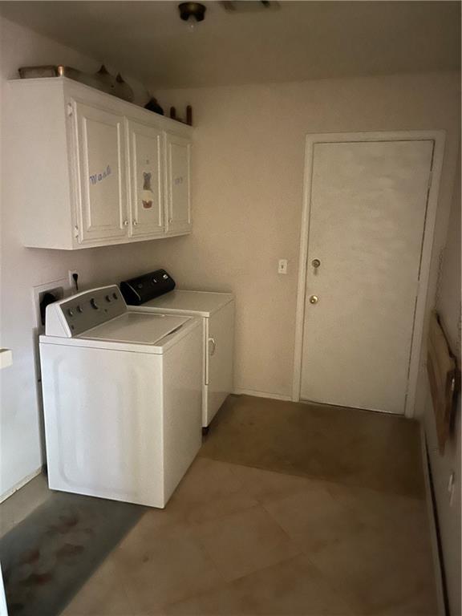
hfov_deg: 53.1
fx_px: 463
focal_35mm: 26
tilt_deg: -13.2
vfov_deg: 67.3
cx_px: 231
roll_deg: -0.7
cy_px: 308
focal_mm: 5.1
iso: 800
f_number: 1.6
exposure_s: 1/2
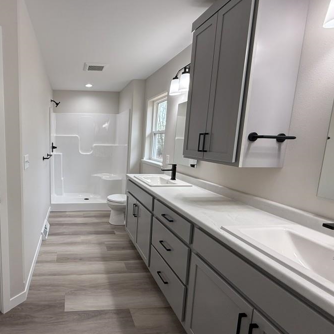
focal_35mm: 19
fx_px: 207
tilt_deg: -8.3
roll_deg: -0.9
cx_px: 86
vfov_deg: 77.7
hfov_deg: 72.6
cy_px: 169
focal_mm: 2.22
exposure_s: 1/120
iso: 125
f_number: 2.2
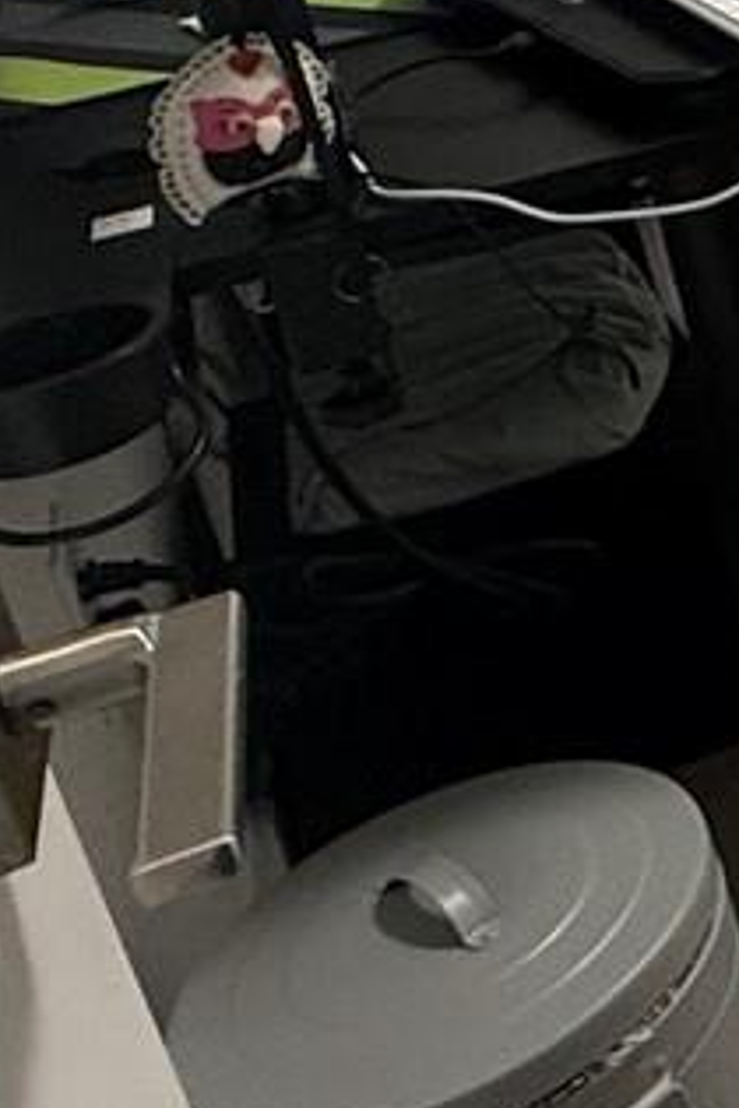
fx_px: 2278
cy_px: -193
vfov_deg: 24.9
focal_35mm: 74
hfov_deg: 12.5
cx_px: 1964
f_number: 2.2
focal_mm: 2.22
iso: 160
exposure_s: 1/60
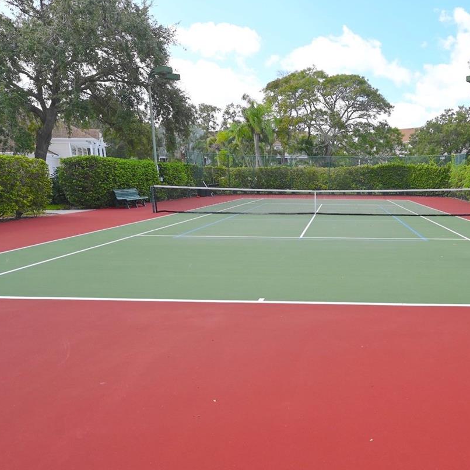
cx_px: 327
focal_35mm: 28
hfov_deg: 55.9
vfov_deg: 57.2
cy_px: 277
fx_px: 428
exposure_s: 1/200
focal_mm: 16.5
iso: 100
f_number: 7.1
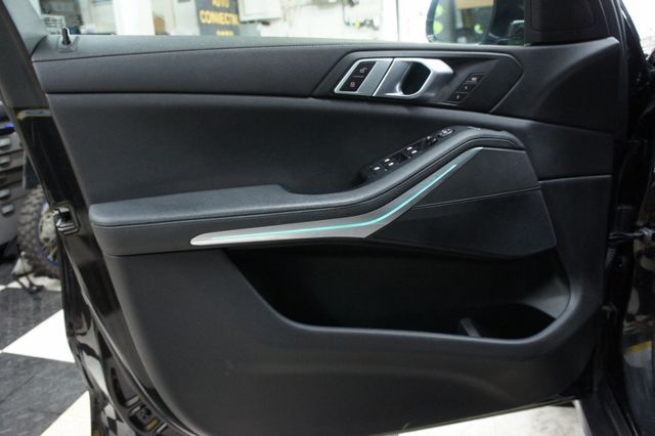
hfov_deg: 67.4
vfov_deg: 47.9
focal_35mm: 27
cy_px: 218
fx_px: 491
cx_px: 328
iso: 1250
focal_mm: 18
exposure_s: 1/30
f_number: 3.5
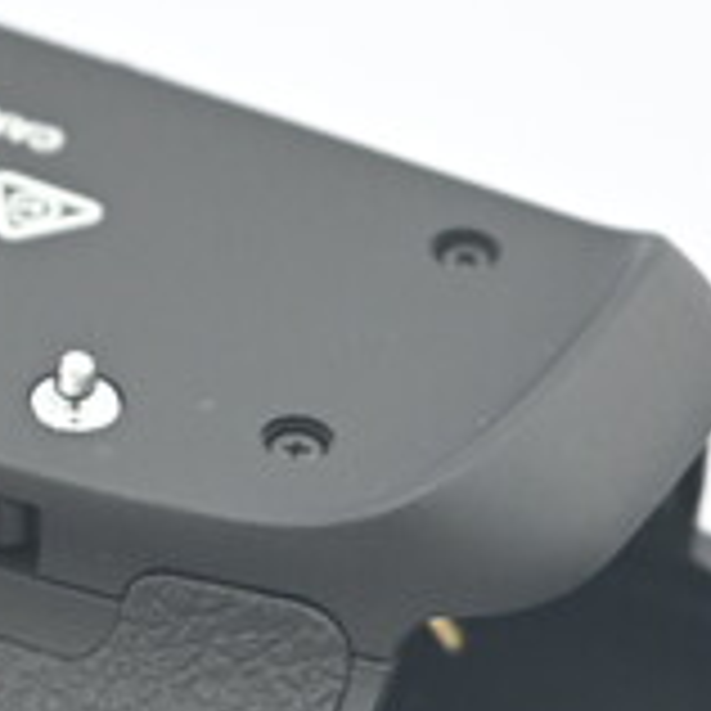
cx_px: -248
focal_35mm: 209
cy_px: 225
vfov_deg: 8.4
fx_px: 4862
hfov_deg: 8.2
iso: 1000
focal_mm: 32.5
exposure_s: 1/50
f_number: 4.8
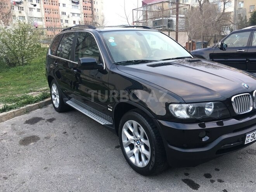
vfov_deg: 48.2
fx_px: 214
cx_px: 128
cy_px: 96
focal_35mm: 29
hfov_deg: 61.7
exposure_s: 1/33
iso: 25
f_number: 2.2
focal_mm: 4.15
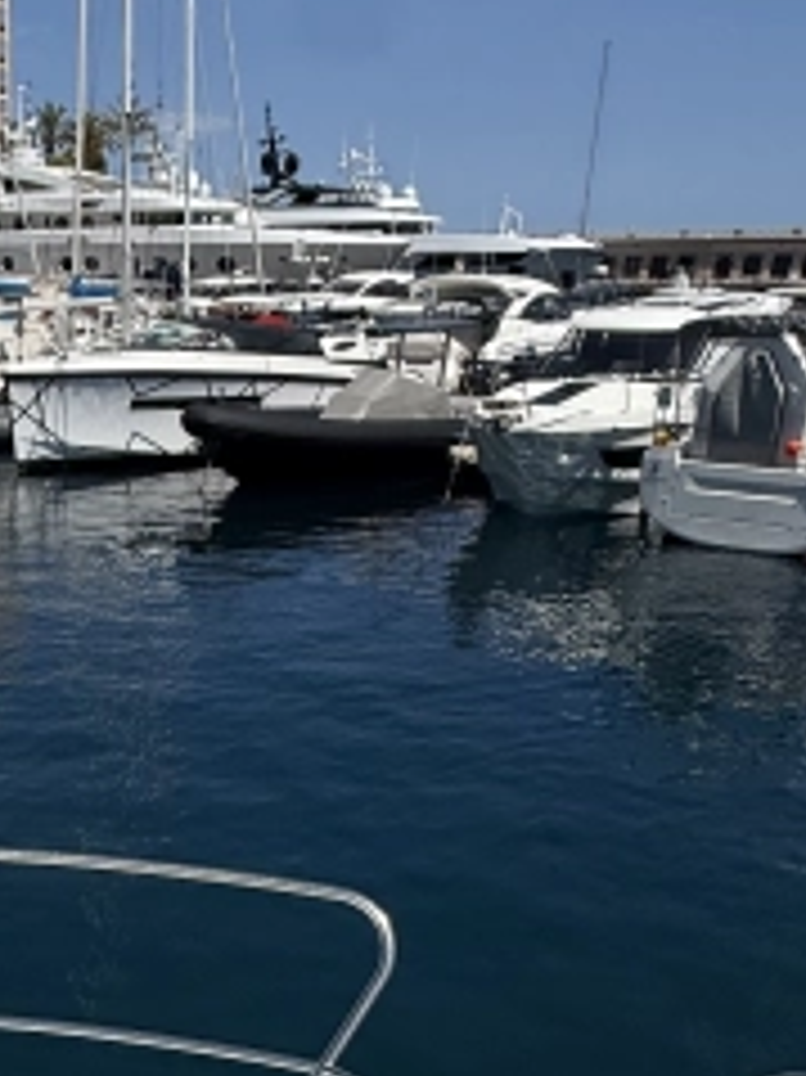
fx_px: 1336
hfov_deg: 31.8
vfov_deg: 39.3
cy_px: 1049
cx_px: 63
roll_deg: -1.2
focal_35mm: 43
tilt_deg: -33.3
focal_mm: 2.22
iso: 40
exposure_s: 1/6173
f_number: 2.2
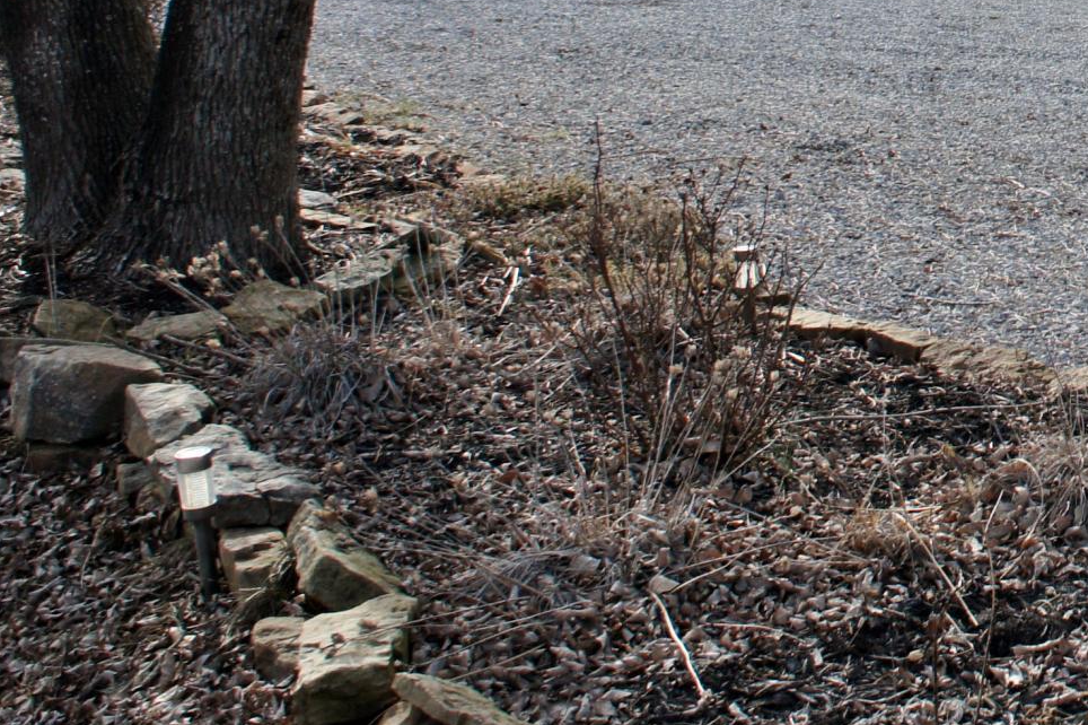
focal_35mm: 84
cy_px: -204
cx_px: 1600
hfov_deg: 20.8
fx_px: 2538
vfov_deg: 15.5
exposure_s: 1/320
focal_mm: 18
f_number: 7.1
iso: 200
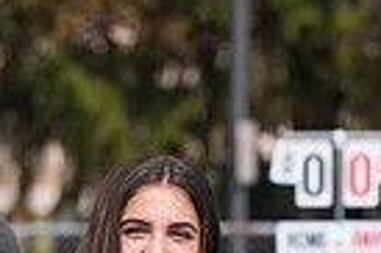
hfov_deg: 2.9
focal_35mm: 700
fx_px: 7399
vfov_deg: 2.0
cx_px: 153
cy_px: 413
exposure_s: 1/1250
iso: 250
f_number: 5.6
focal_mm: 165
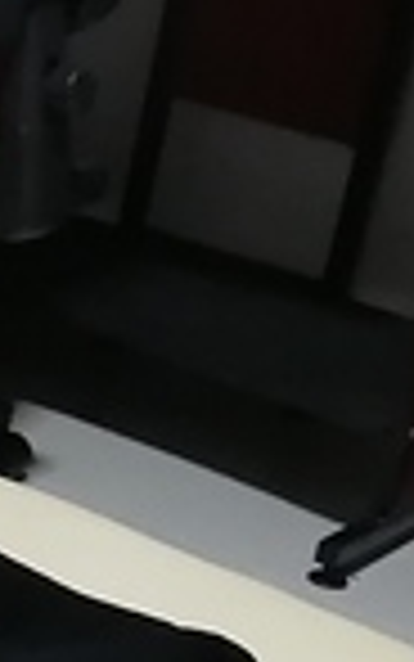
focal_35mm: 156
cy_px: 878
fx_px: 2813
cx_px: -626
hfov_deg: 7.7
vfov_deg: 12.9
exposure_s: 1/33.3
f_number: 1.8
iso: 250
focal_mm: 3.62
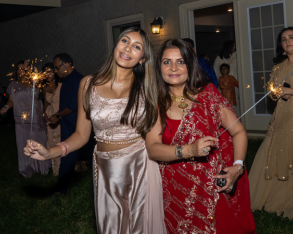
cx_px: 142
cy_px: 94
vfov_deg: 32.2
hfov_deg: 39.9
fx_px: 404
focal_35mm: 47
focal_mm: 22
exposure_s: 1/250
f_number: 8
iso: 500
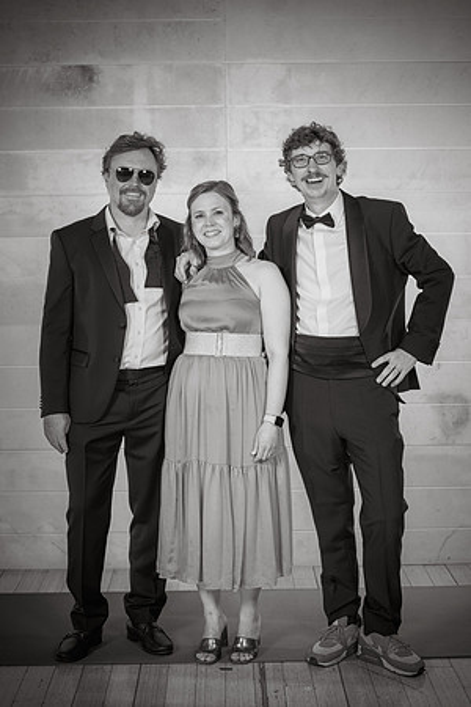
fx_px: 1374
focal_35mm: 70
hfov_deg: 19.5
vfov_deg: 28.8
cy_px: 354
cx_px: 236
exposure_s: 1/250
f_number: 5
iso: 100
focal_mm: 70
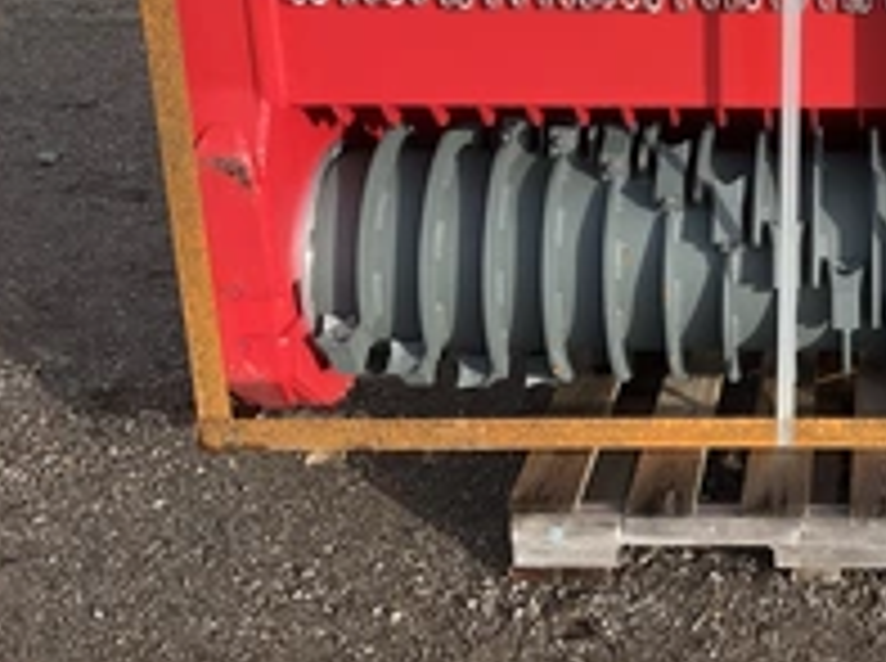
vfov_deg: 24.1
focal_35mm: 59
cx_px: 868
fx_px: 1507
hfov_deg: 30.6
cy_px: 77
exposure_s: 1/1195
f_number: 1.8
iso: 25
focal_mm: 3
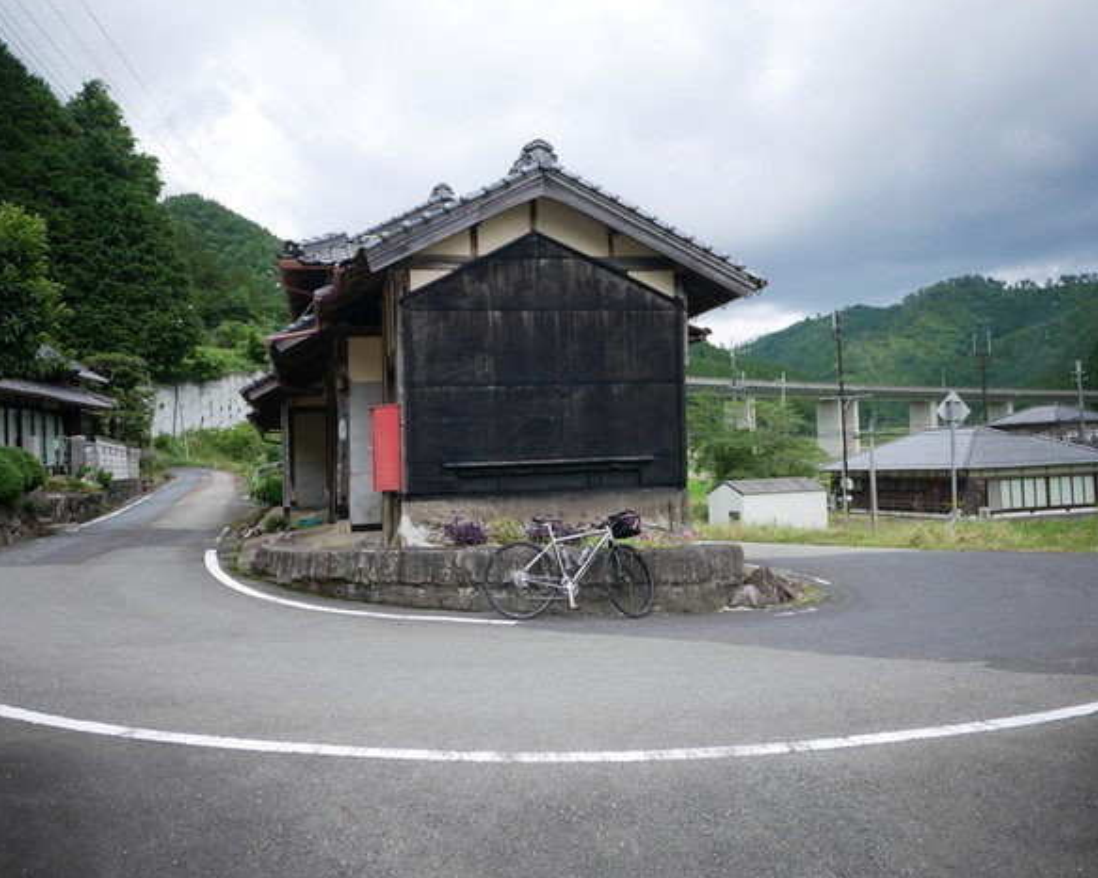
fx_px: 975
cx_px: 533
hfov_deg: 58.8
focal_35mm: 30
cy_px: 431
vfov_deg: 48.5
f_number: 2.5
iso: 200
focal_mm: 14
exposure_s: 1/1600
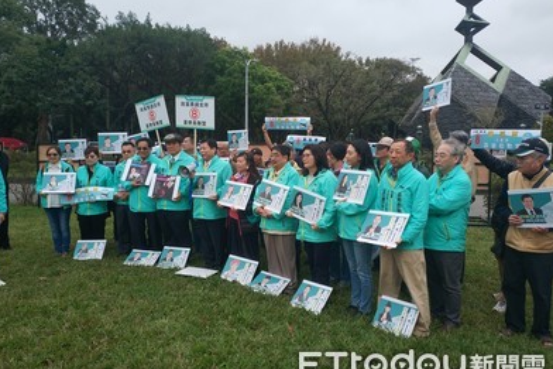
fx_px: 522
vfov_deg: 38.8
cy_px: 181
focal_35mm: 34
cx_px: 274
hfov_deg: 55.8
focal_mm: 4.5
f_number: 2
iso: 100
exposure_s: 1/300
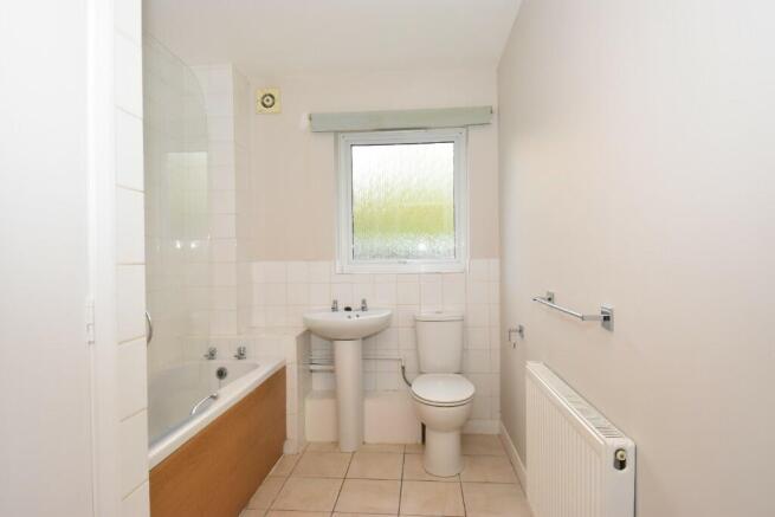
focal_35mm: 20
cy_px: 258
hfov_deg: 85.4
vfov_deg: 63.2
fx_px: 420
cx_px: 388
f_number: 5
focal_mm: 13
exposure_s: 1/100
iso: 800
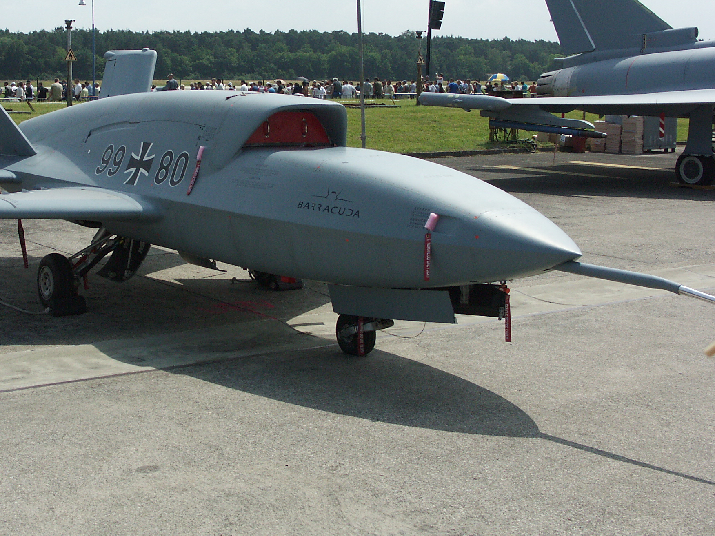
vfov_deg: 25.5
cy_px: 187
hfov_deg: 33.5
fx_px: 1177
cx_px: 236
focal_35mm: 57
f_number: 4
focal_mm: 10.04
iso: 100
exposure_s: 1/2000
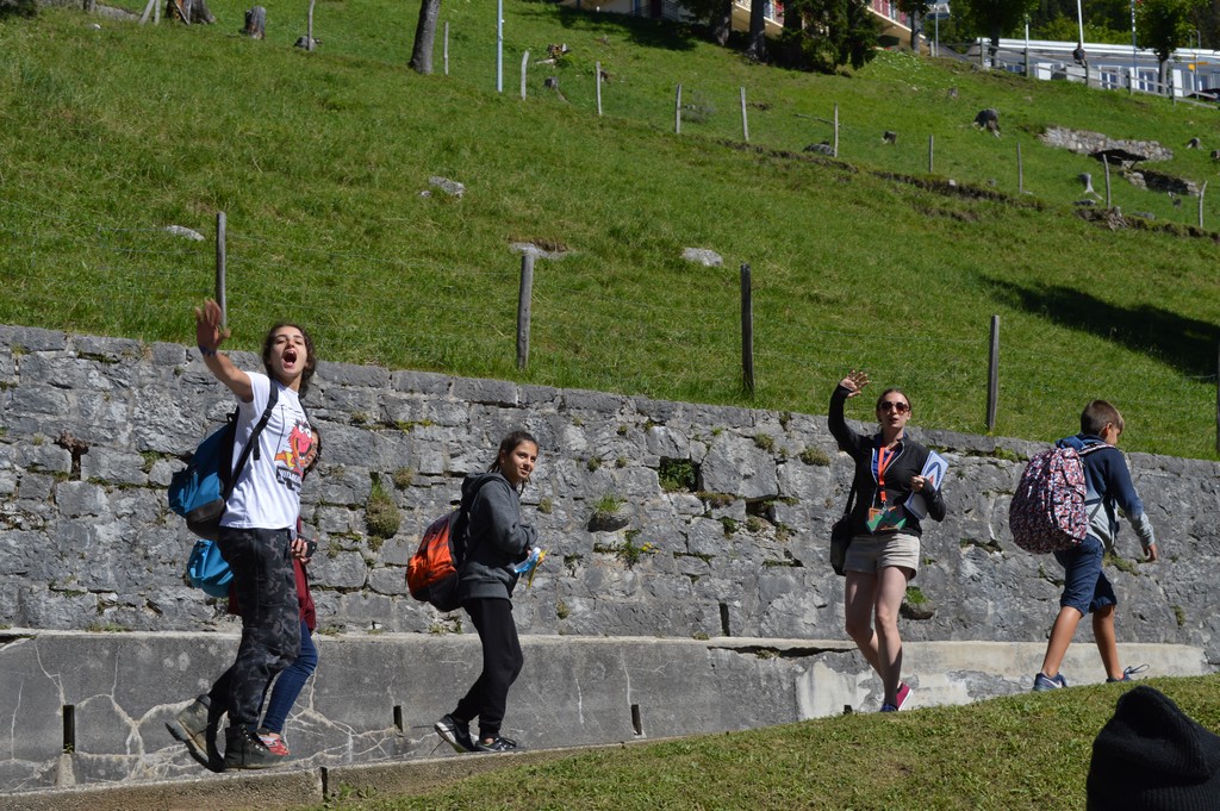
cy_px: 406
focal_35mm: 57
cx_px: 610
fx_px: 1930
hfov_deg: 35.1
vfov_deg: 23.7
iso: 100
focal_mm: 38
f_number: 9
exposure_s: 1/250
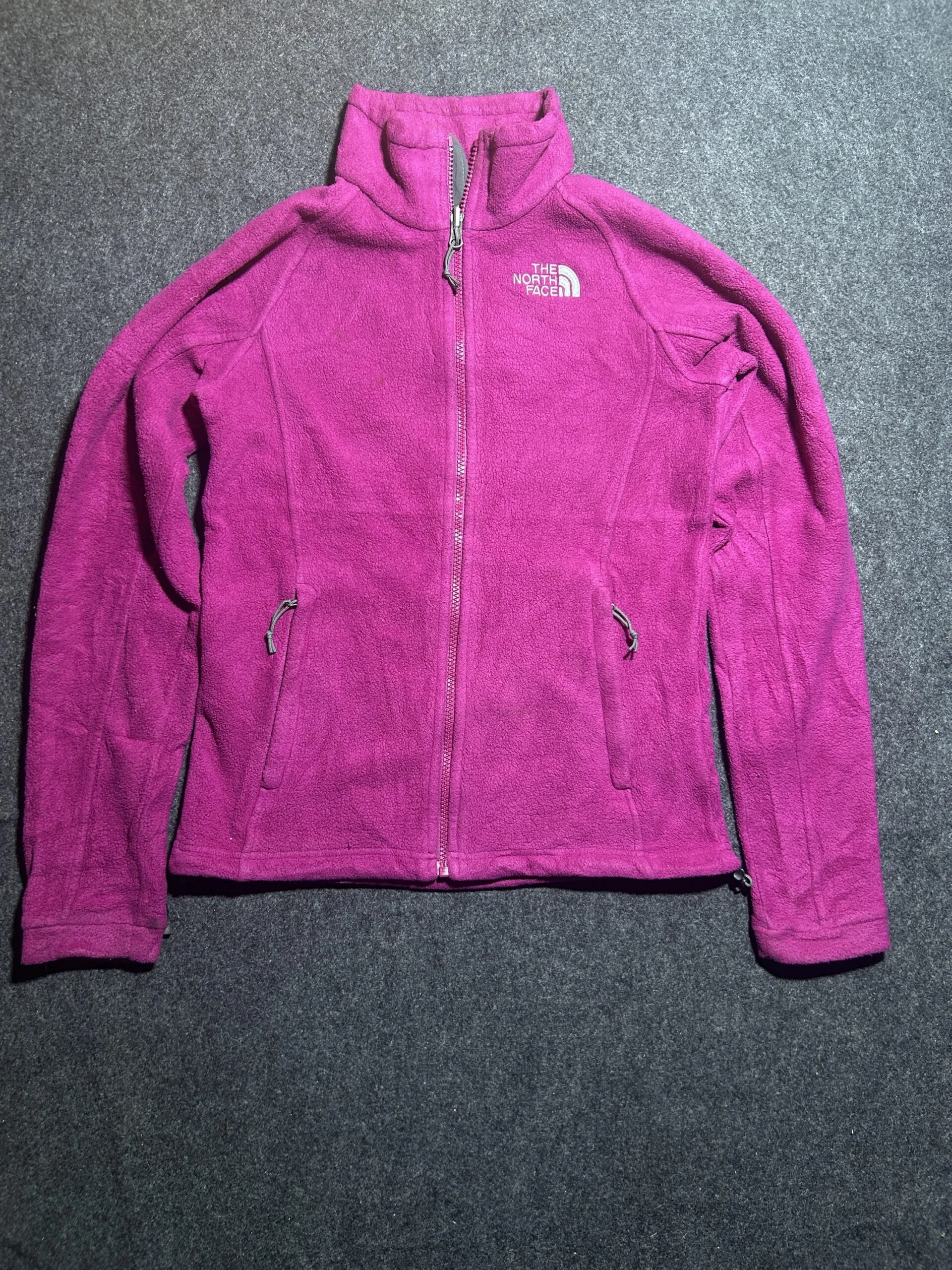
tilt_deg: -62.4
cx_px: 476
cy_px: 635
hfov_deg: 53.1
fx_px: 953
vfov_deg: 67.3
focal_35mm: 26
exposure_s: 1/50
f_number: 1.5
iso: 125
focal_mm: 5.7
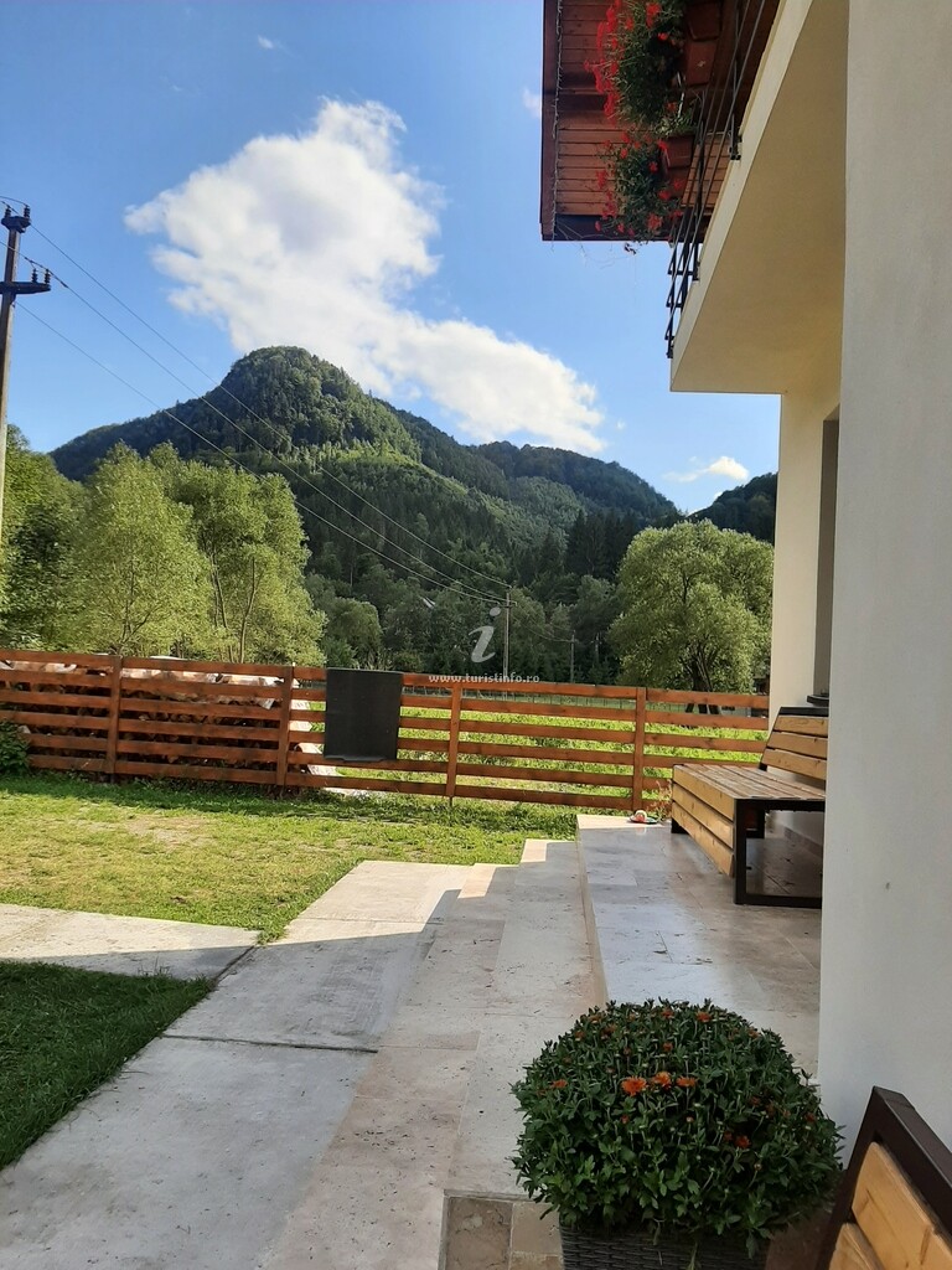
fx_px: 953
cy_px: 635
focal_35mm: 26
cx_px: 476
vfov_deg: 67.3
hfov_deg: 53.1
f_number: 1.7
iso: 40
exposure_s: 1/2288
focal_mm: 3.93
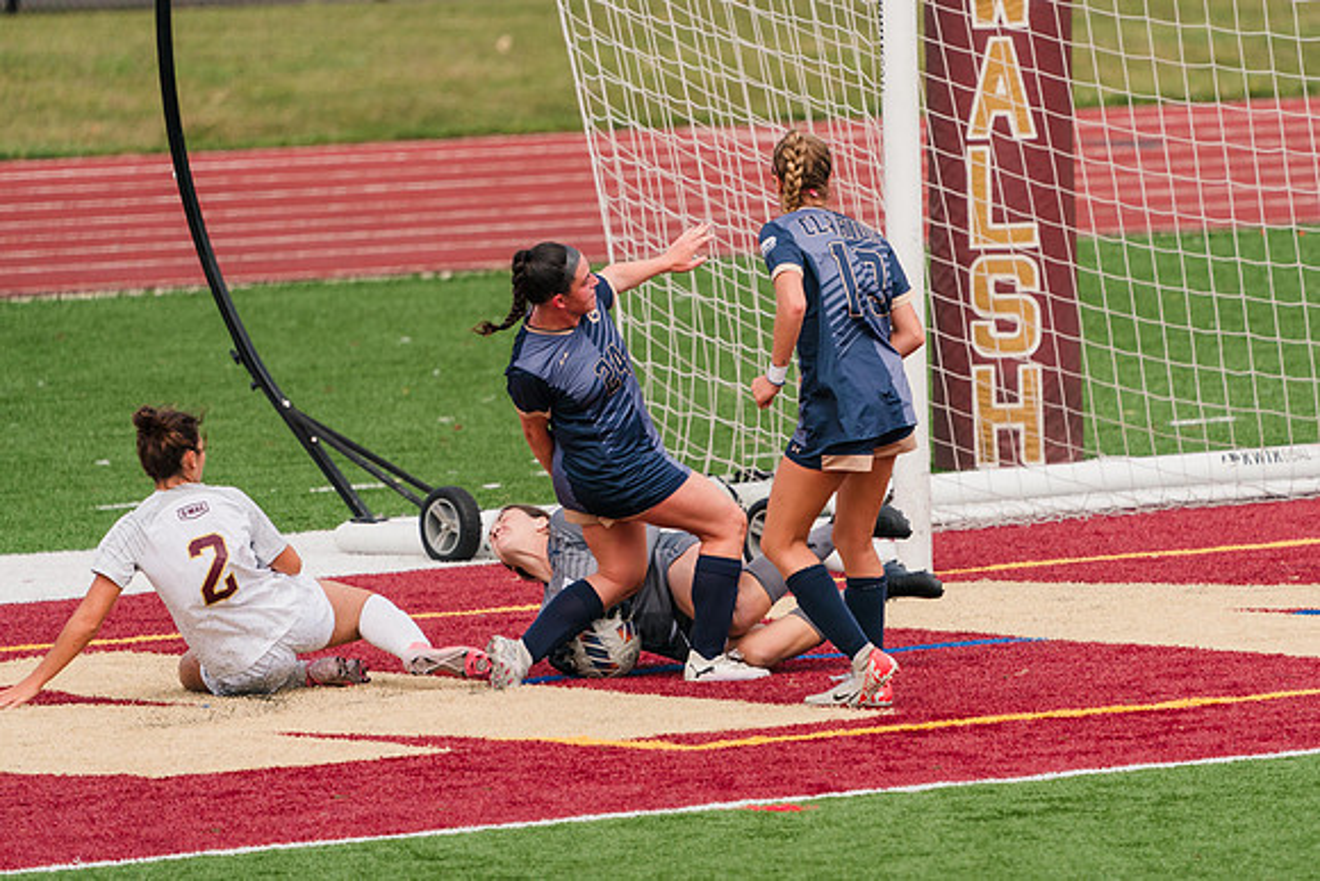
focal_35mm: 678
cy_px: 440
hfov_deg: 3.0
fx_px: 24863
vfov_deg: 2.0
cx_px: 769
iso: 500
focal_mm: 582
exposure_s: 1/1600
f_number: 6.3
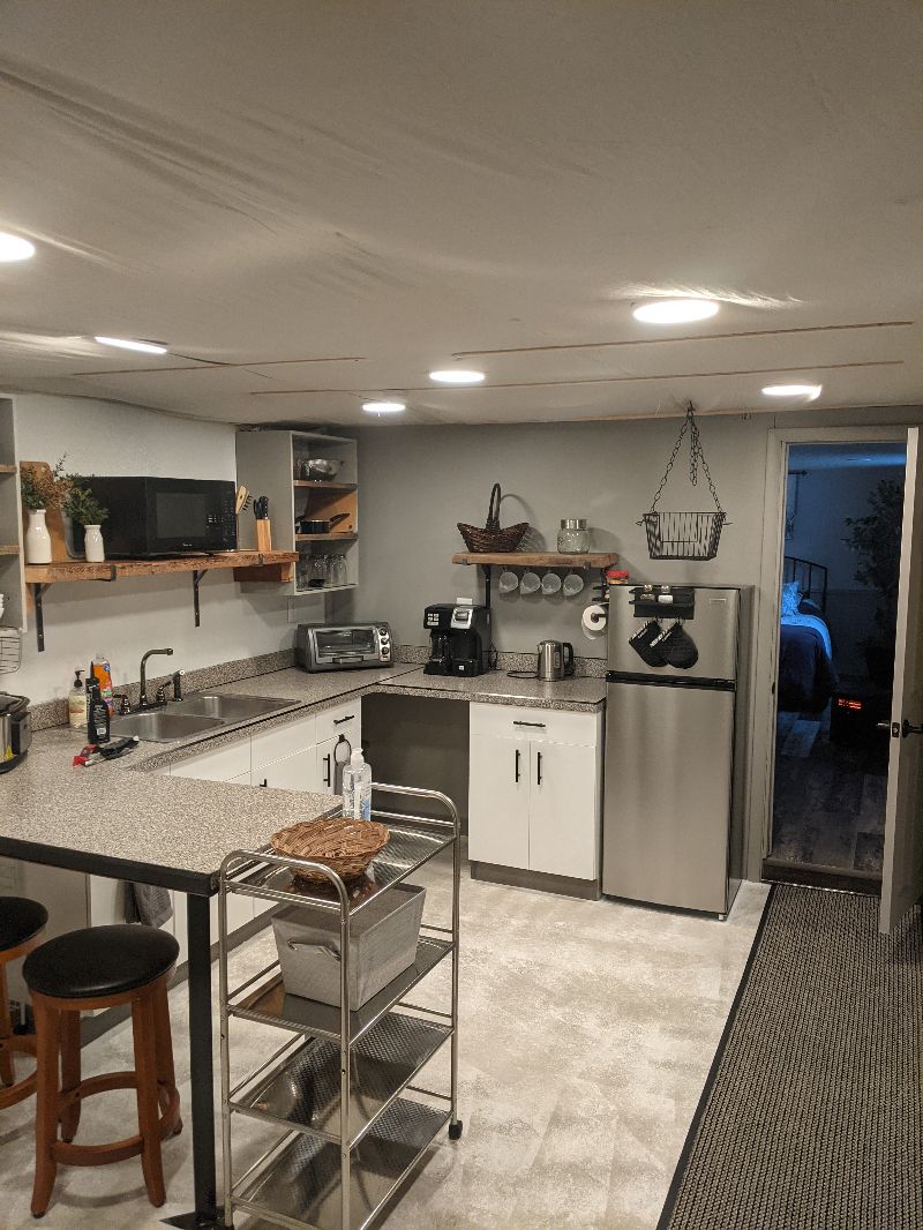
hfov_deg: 51.4
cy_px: 615
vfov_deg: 65.3
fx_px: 960
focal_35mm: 27
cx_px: 462
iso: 264
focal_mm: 4.44
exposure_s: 1/120
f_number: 1.8
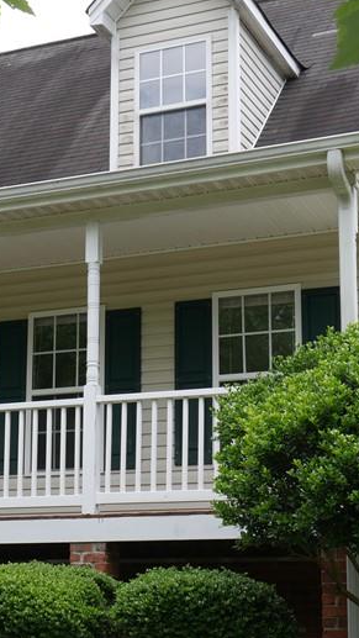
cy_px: 346
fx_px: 1387
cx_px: -29
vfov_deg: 25.9
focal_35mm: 82
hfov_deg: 14.4
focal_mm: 19
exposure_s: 1/250
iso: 200
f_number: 7.1
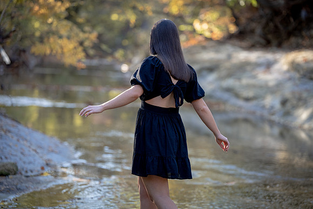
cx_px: 156
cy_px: 104
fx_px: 1157
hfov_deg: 15.4
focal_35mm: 133
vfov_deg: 10.3
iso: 320
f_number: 2.8
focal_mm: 133
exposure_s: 1/320
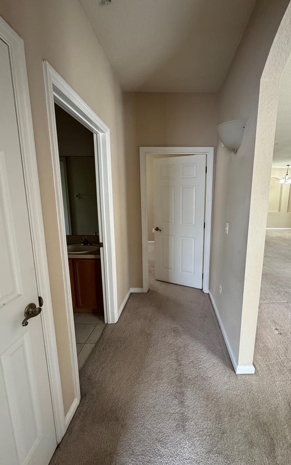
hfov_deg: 73.9
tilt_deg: -10.7
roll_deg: -0.4
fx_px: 190
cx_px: 176
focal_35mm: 15
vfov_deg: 101.5
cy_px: 231
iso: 320
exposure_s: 1/63
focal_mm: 2.22
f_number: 2.2
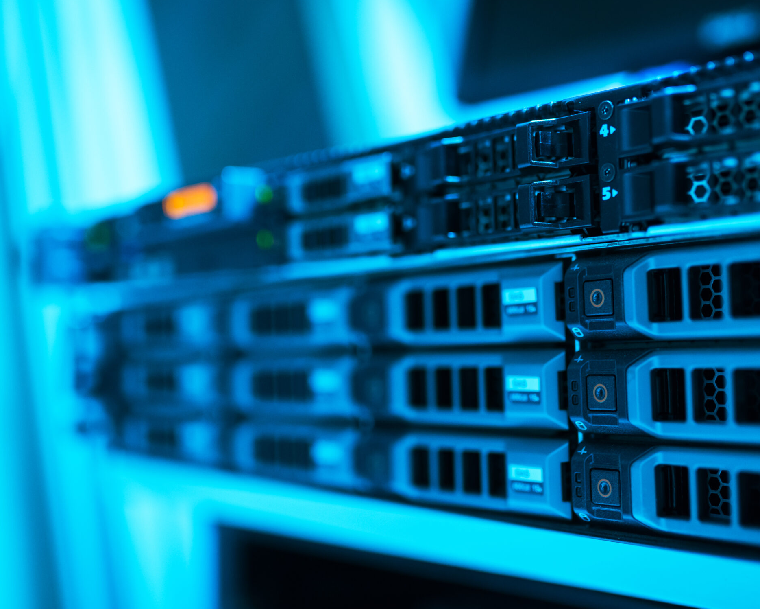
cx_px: 481
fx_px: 1012
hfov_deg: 40.8
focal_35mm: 45
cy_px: 303
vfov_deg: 33.4
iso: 1000
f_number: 1.8
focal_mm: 35
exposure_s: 1/40
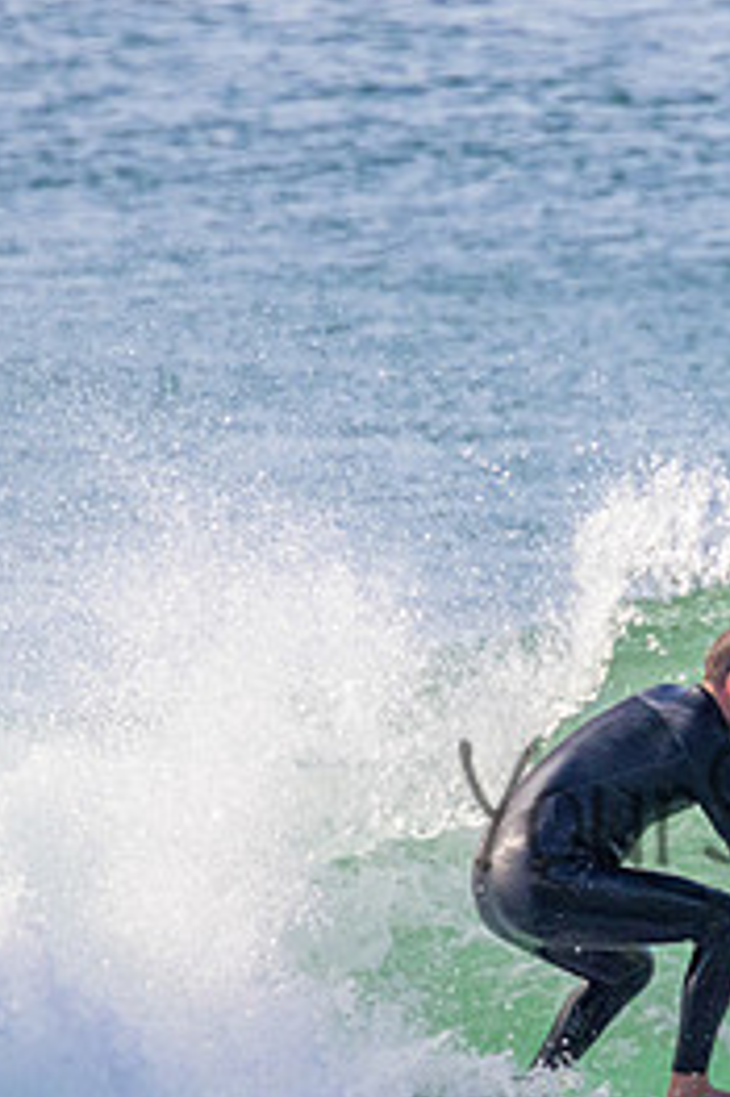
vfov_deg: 1.2
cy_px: 770
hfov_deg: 0.8
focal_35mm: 1767
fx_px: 53813
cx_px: 889
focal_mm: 800
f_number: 11
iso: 2500
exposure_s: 1/2000
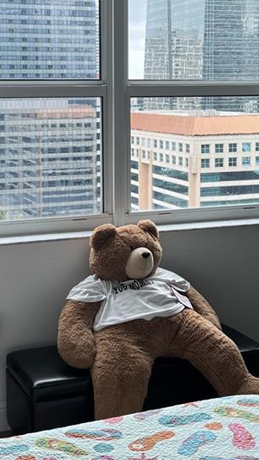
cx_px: 103
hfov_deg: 19.4
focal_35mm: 62
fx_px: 757
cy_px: 138
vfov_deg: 33.4
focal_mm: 5.7
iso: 50
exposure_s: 1/581
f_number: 1.5
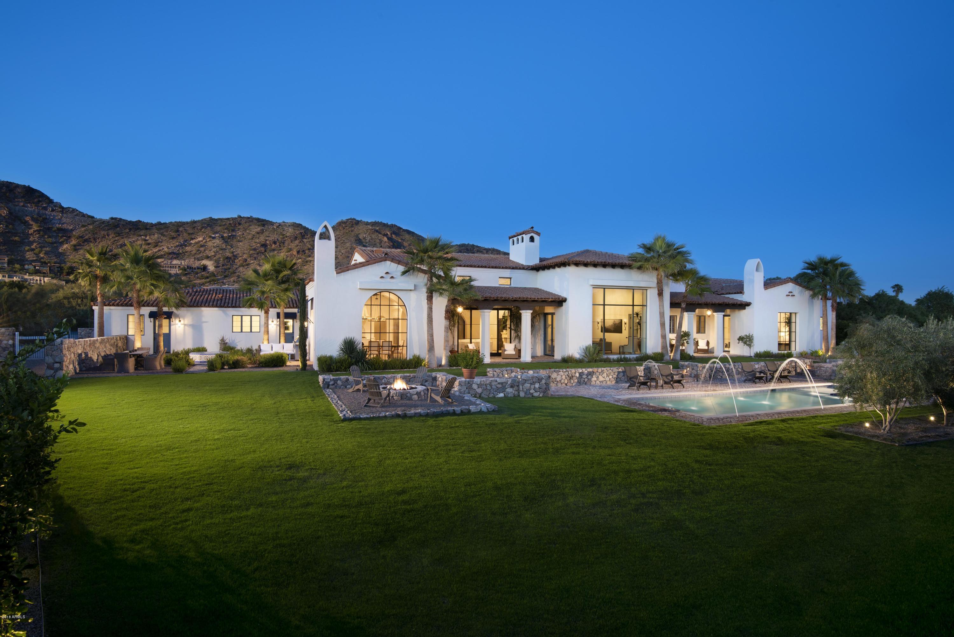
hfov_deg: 86.9
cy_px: 318
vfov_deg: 64.6
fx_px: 504
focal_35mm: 19
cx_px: 477
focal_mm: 19
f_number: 13
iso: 250
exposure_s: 13
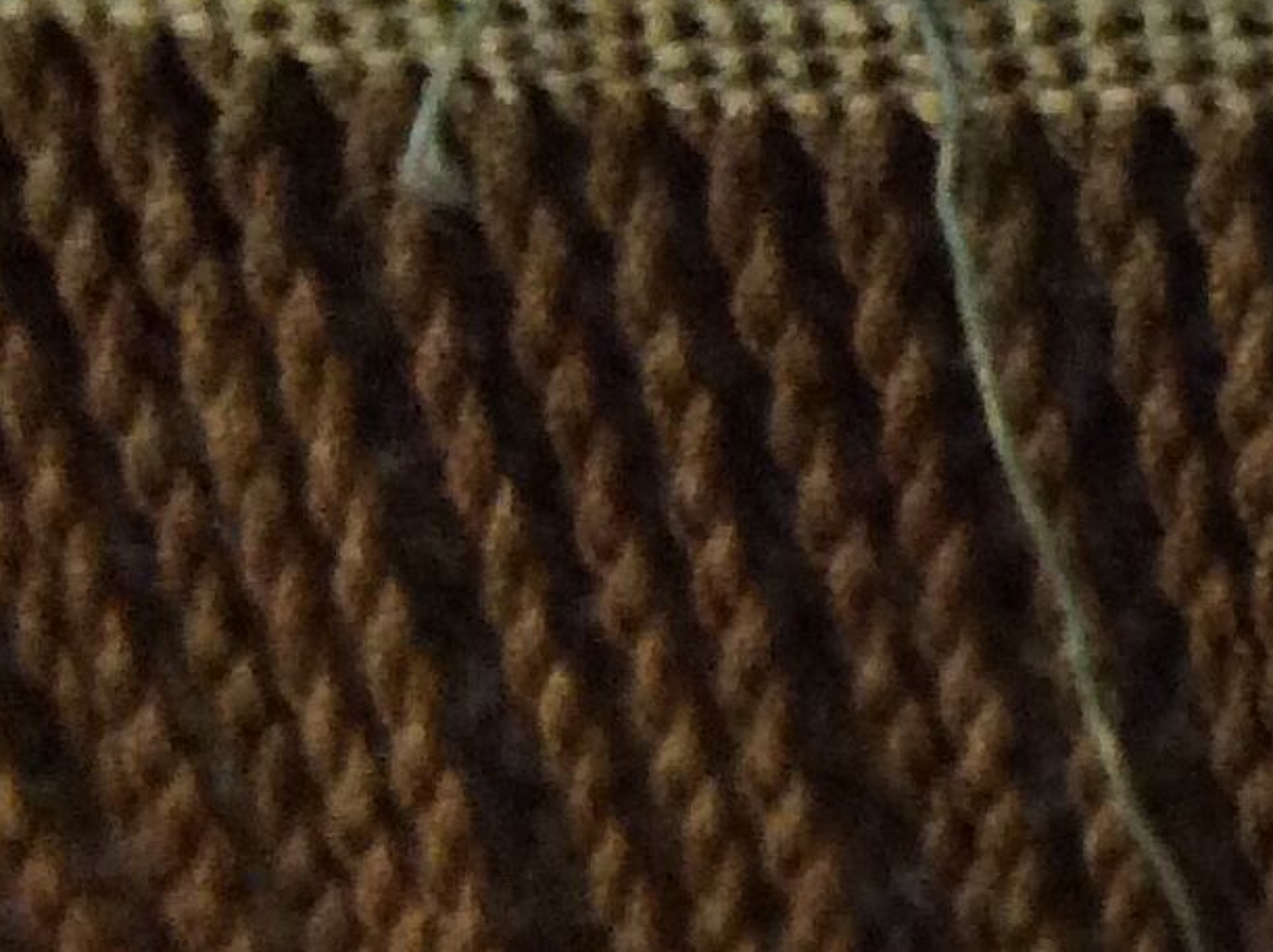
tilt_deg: -40.4
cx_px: 2569
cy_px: 1157
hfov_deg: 12.7
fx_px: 4995
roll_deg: -1.0
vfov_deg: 10.7
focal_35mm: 136
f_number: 2.4
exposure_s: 1/25
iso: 200
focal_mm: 3.3
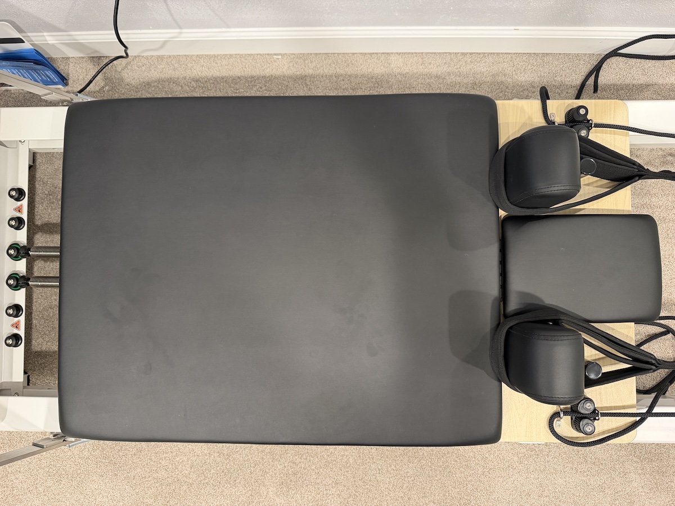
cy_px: 253
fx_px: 468
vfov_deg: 56.8
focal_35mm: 24
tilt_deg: -86.4
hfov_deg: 71.6
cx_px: 338
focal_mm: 6.76
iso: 400
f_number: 1.78
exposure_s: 1/60
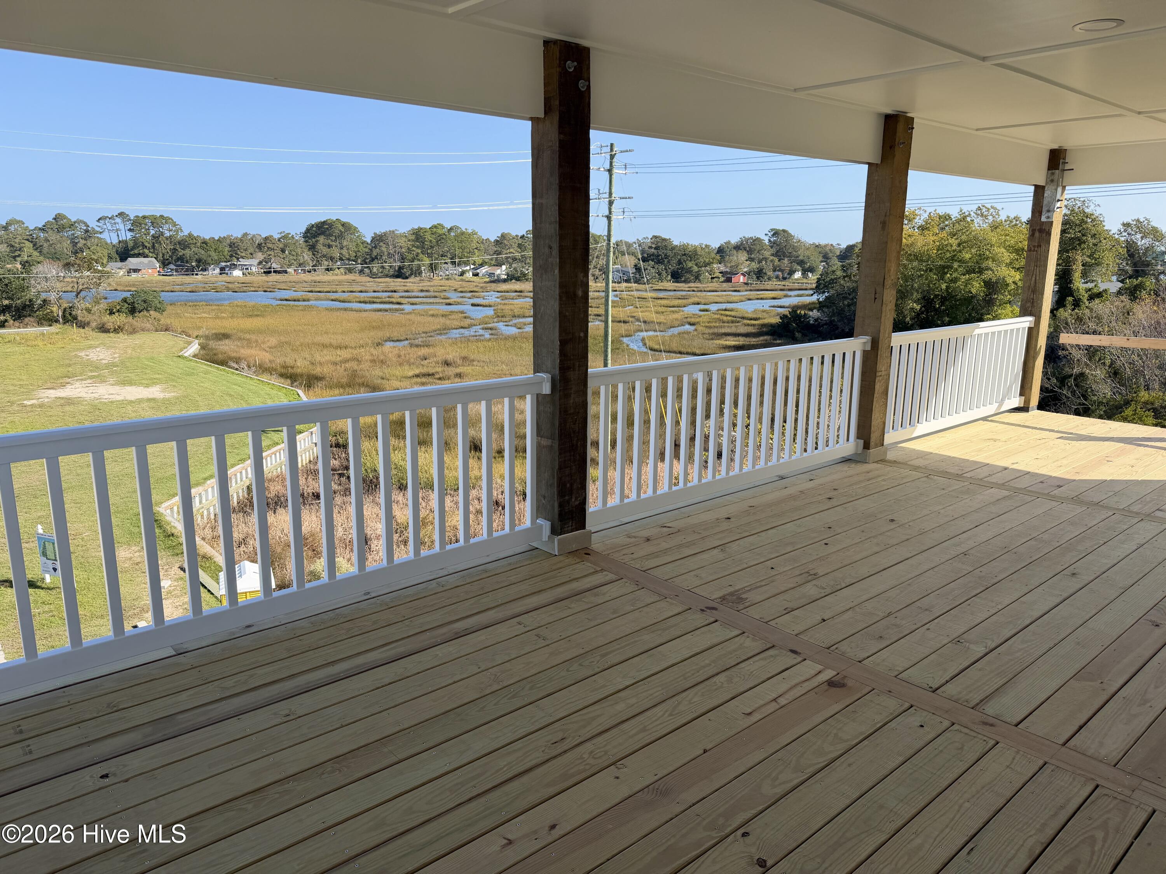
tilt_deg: -12.5
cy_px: 437
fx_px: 808
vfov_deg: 56.8
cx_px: 583
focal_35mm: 24
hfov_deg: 71.6
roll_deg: -0.4
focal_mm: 6.76
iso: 80
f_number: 1.78
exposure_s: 1/2611
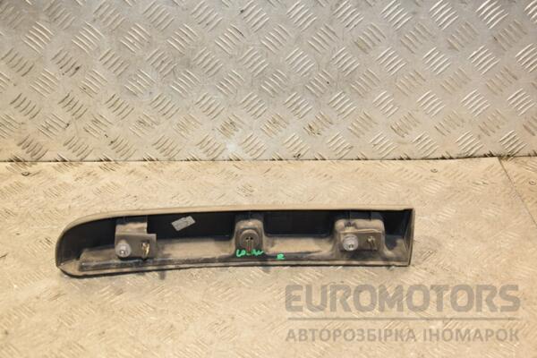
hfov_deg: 37.9
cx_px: 268
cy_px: 179
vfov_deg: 25.8
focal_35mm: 52
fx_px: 783
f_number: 5
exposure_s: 1/200
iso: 800
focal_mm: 35
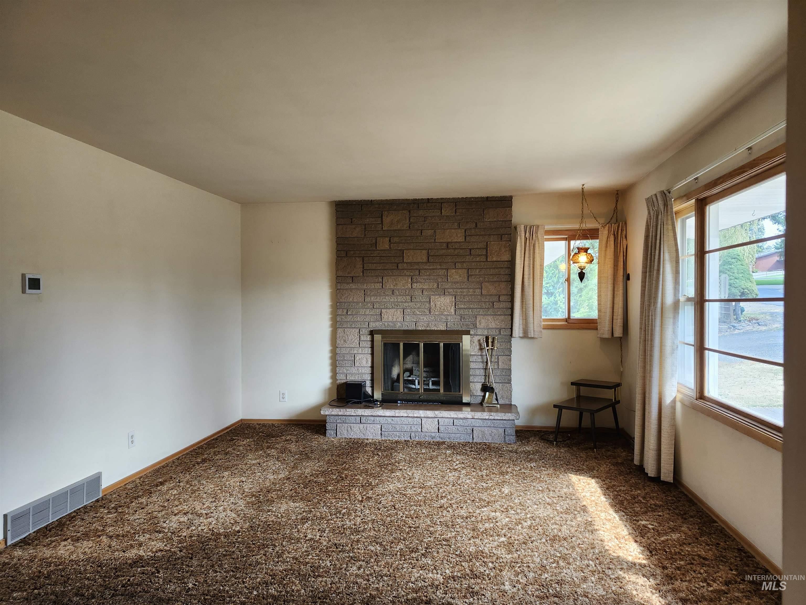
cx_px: 403
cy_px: 302
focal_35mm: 23
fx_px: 536
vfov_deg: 58.9
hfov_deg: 73.9
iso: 200
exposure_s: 1/180
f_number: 1.8
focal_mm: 5.54
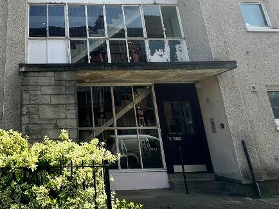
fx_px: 266
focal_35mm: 33
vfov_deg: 40.9
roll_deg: +1.1
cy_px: 38
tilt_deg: +20.6
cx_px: 53
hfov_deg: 51.6
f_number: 2.2
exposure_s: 1/575
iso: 40
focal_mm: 2.22
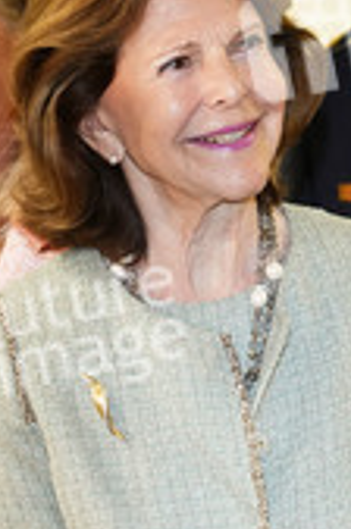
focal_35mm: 175
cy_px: 498
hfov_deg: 7.8
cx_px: 116
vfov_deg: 11.7
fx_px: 2570
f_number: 4
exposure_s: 1/250
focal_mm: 74
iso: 6400
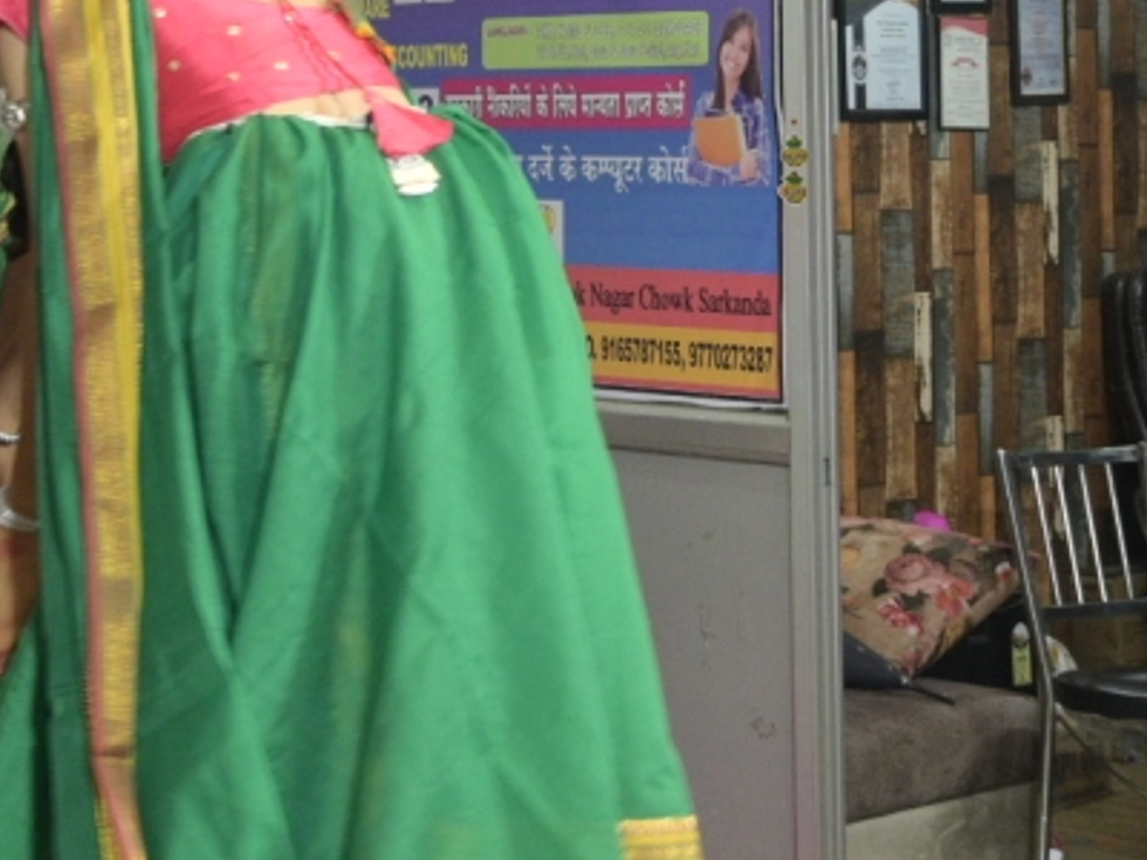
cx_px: -109
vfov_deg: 15.0
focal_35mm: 96
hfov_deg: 19.6
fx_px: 3181
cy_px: -70
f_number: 5
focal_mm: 26
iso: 1250
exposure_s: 1/80
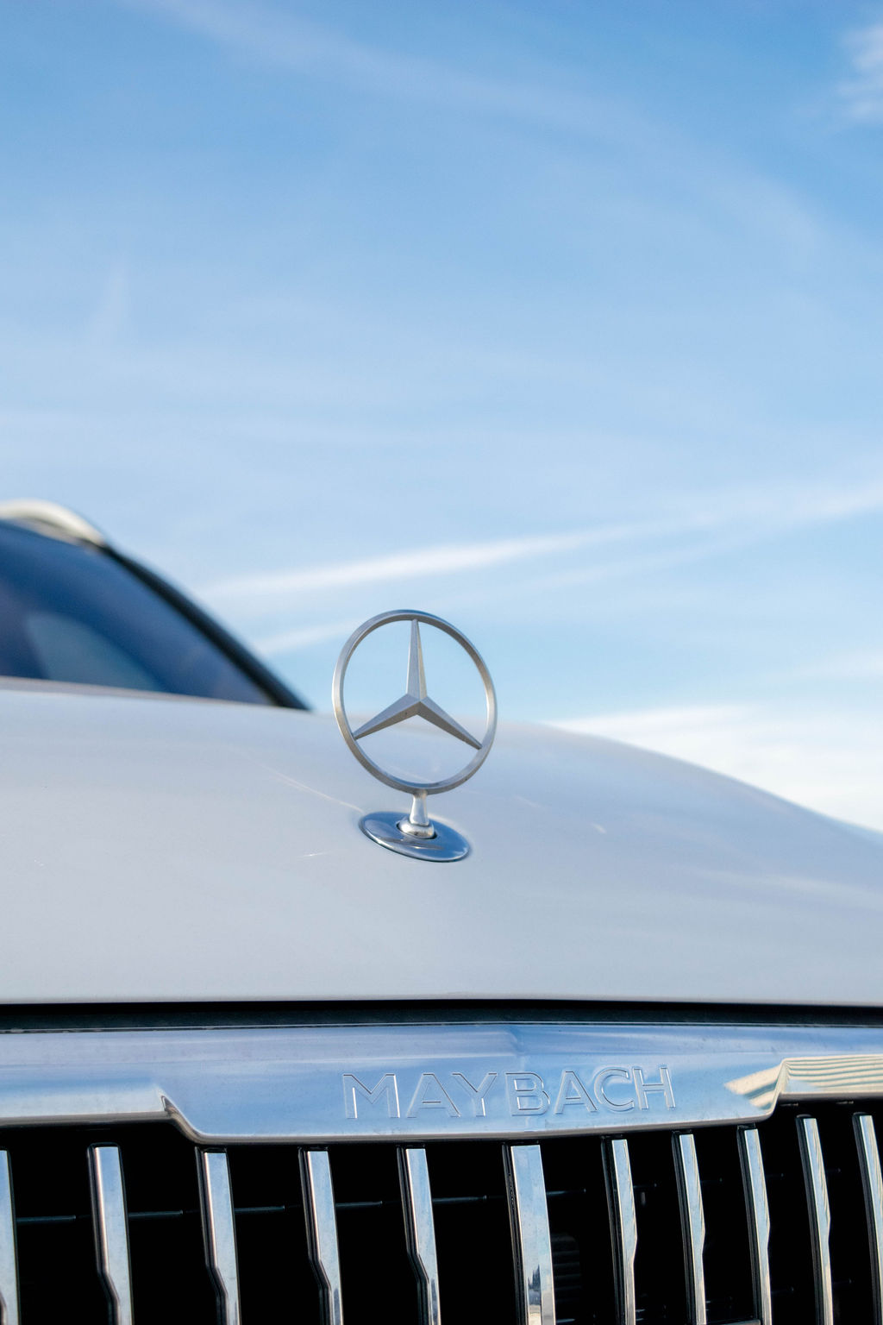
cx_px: 442
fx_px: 1876
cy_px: 662
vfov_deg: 38.9
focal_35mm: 51
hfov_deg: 26.5
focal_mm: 34
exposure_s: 1/1600
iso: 400
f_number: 6.3
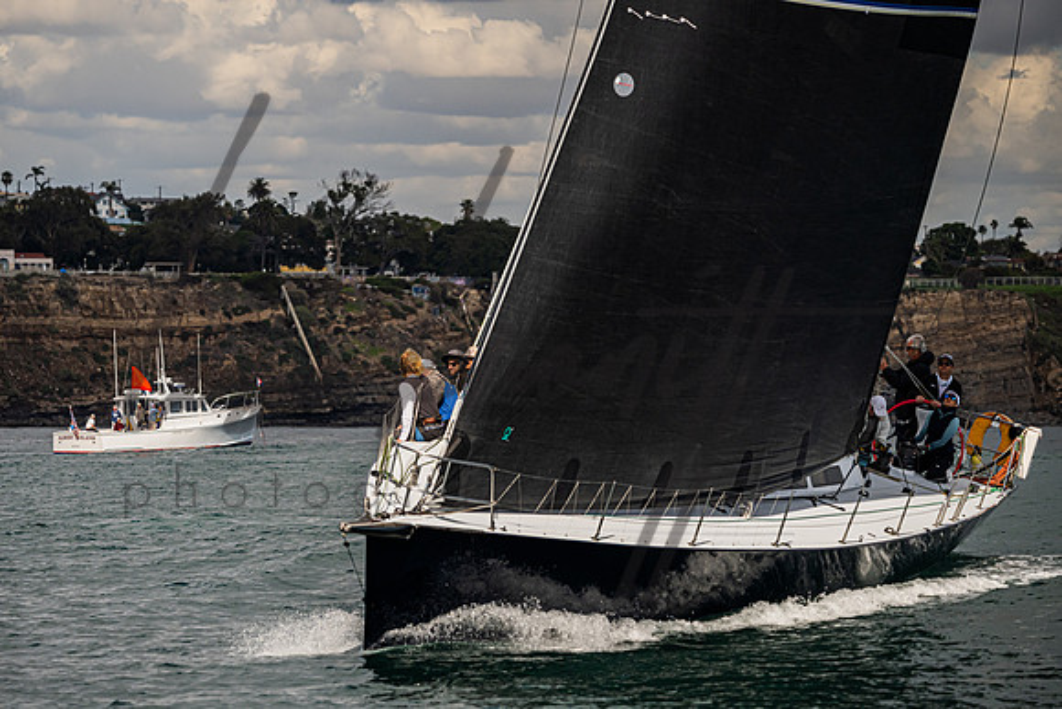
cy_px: 367
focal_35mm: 259
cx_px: 462
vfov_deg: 5.3
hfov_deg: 7.9
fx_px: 7644
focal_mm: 220
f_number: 5.6
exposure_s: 1/5000
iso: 400
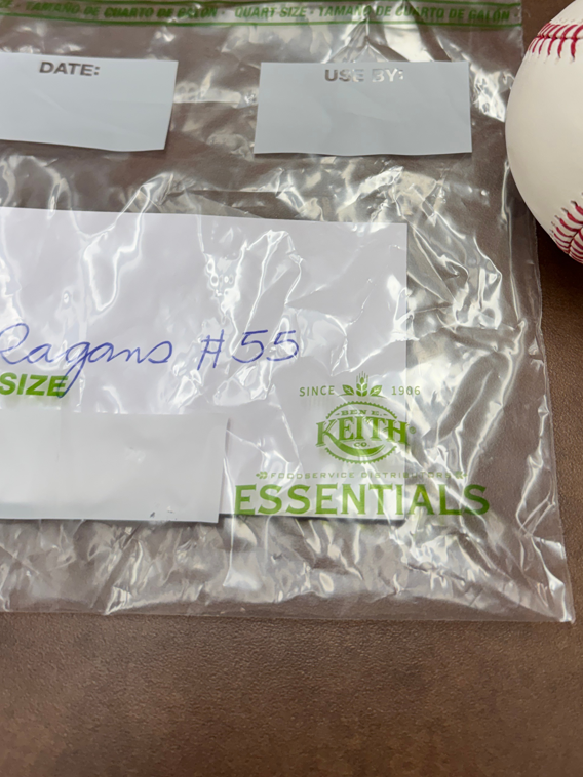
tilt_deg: -63.7
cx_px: 374
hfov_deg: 37.4
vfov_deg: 47.3
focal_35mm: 38
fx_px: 854
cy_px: 201
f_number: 1.78
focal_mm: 6.76
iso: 160
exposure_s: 1/120
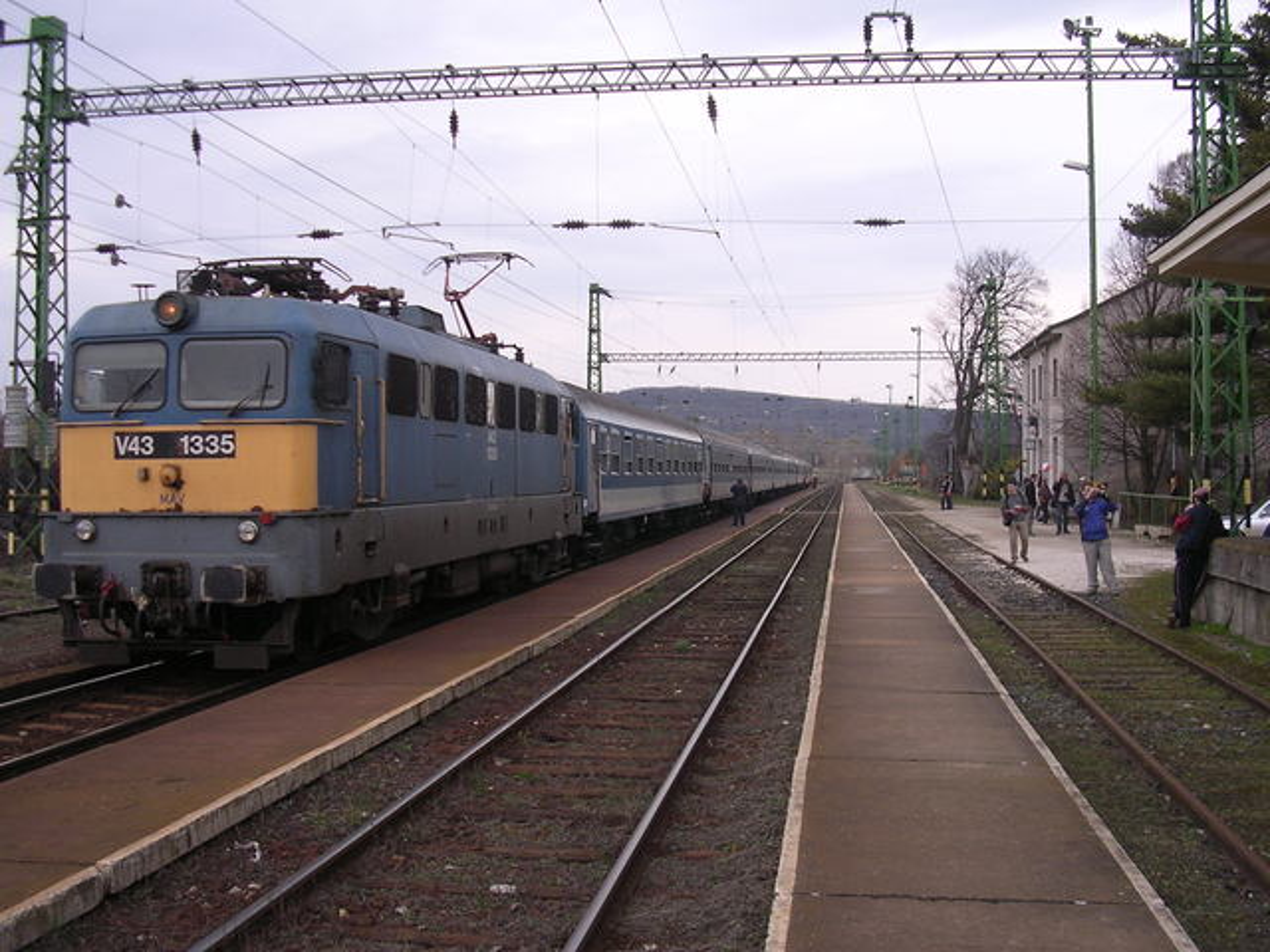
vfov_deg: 37.7
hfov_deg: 49.0
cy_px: 476
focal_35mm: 38
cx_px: 635
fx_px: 1394
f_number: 2.8
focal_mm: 5.8
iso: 100
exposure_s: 1/365
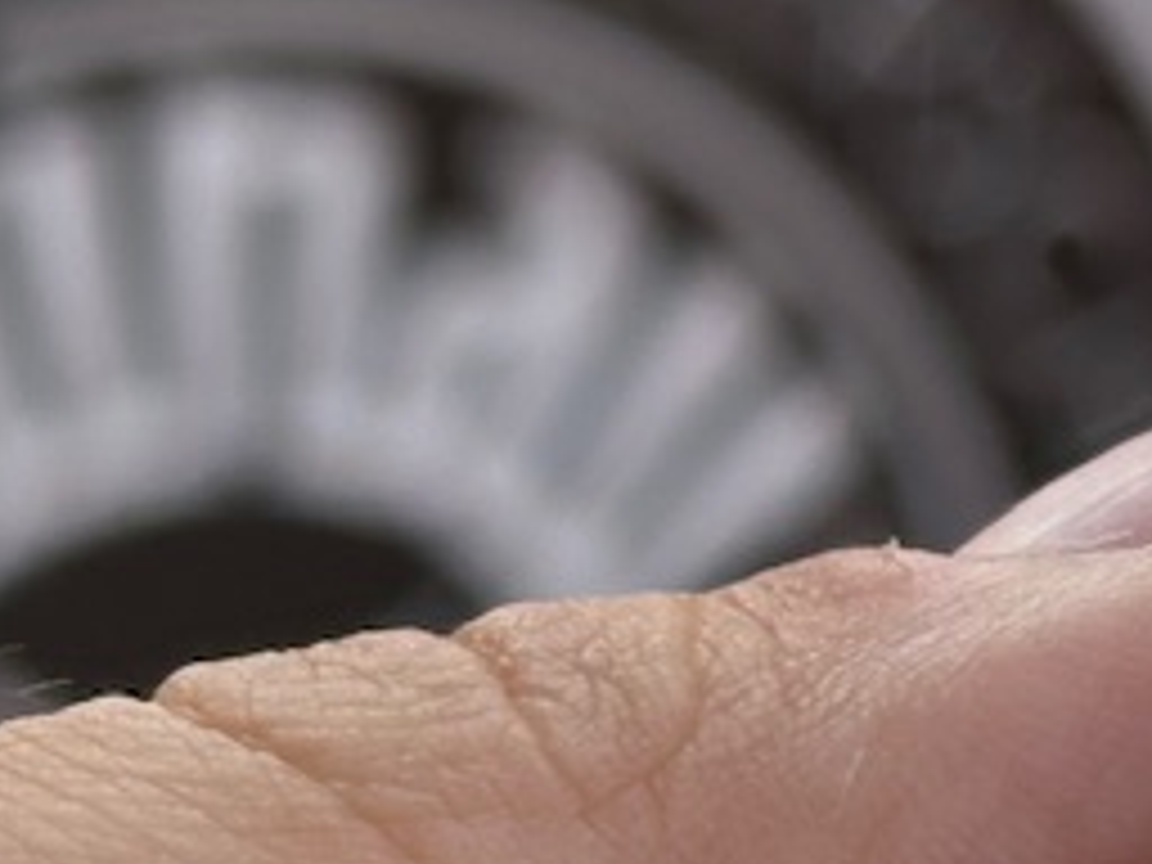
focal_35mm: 240
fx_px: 7987
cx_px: 1710
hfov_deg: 8.1
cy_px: 860
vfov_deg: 6.2
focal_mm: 6.86
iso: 64
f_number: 1.78
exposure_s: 1/785
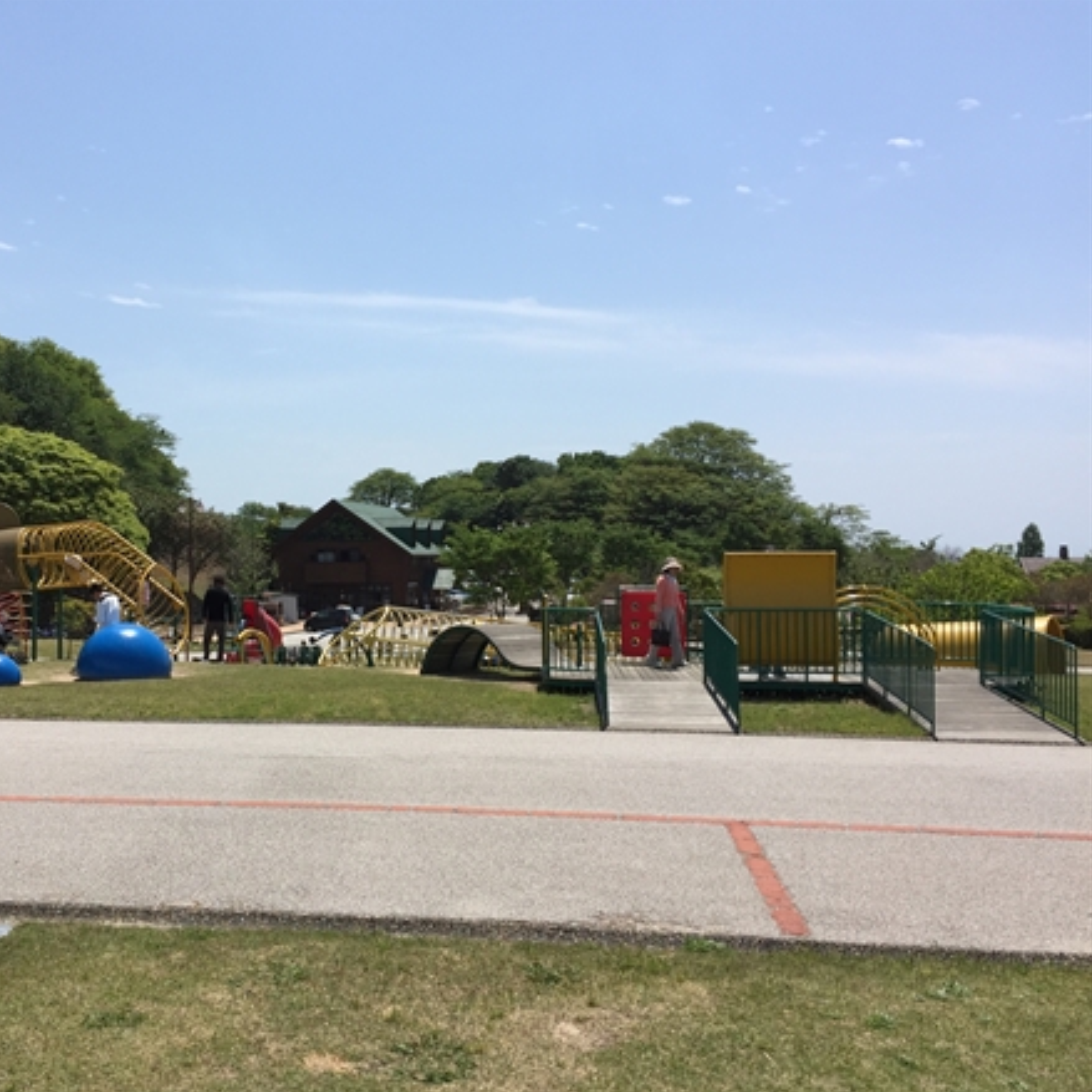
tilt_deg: +0.7
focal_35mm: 35
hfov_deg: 46.3
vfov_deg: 47.2
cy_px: 555
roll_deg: +0.4
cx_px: 348
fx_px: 1249
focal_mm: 4.15
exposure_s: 1/2475
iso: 32
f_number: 2.2
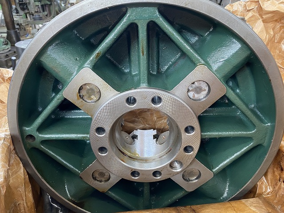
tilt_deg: -28.2
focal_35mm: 26
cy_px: 106
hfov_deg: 67.3
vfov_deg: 53.1
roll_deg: -0.3
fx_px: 213
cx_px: 142
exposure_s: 1/60
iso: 320
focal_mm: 4.25
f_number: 1.8
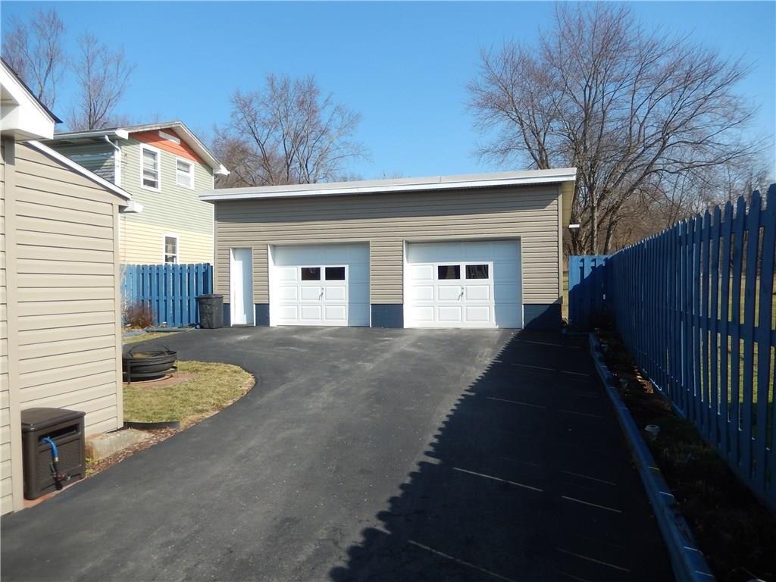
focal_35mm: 25
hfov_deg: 69.4
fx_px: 560
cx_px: 388
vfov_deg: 54.9
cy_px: 291
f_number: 3.4
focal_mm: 4.5
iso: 125
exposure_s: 1/1000
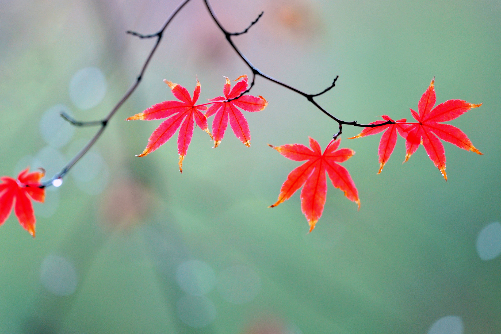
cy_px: 155
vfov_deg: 4.2
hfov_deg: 6.3
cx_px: 246
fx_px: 4565
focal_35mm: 328
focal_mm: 300
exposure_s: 1/30
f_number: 4
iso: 1000
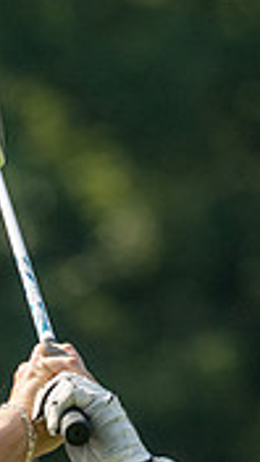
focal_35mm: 1709
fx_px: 20946
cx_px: -359
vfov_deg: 1.3
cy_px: 542
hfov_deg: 0.7
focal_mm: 300
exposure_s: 1/800
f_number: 5.6
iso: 160
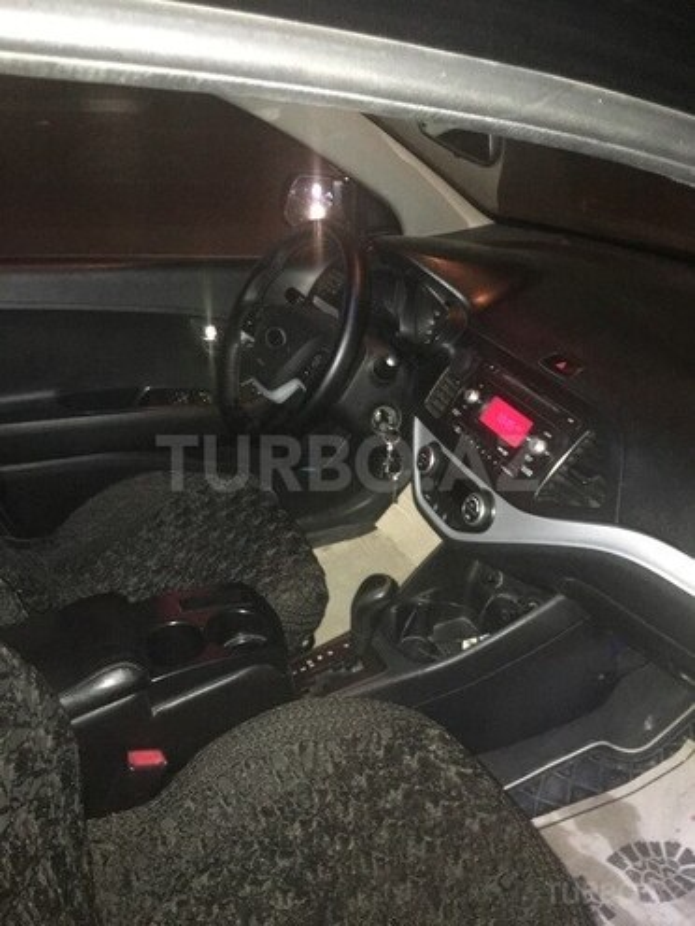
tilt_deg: -27.6
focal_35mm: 29
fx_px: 776
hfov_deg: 48.2
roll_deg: -0.9
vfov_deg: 61.7
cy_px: 463
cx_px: 348
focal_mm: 4.15
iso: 640
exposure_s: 1/17
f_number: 2.2
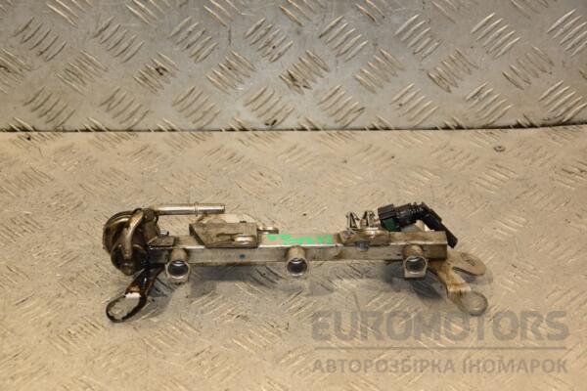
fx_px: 1272
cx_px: 294
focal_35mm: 78
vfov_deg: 17.5
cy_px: 196
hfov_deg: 26.0
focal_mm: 52
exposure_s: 1/160
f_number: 5
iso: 800
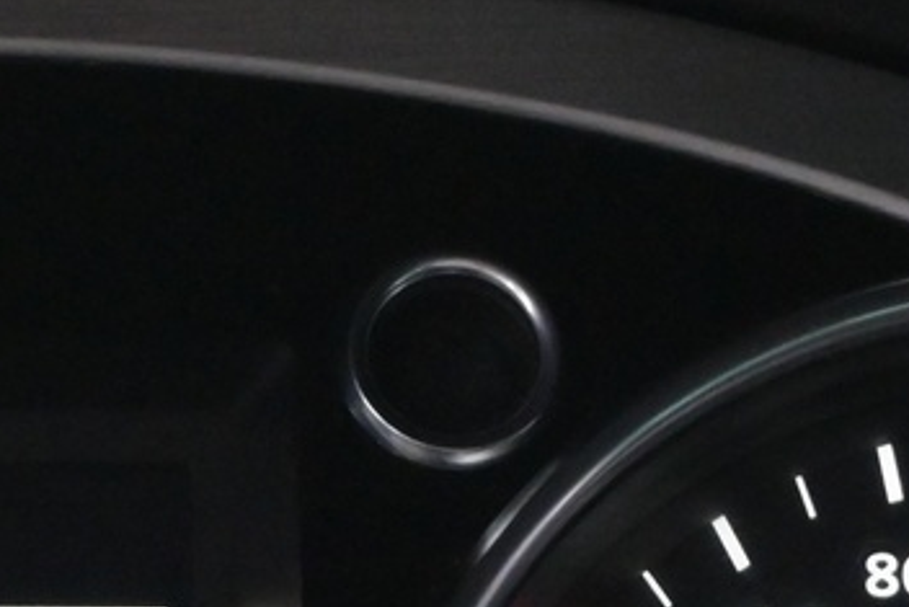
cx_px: -142
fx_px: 5059
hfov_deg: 10.1
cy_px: 889
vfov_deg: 6.8
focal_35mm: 200
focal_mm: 29
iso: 4500
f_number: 4.8
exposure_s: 1/50
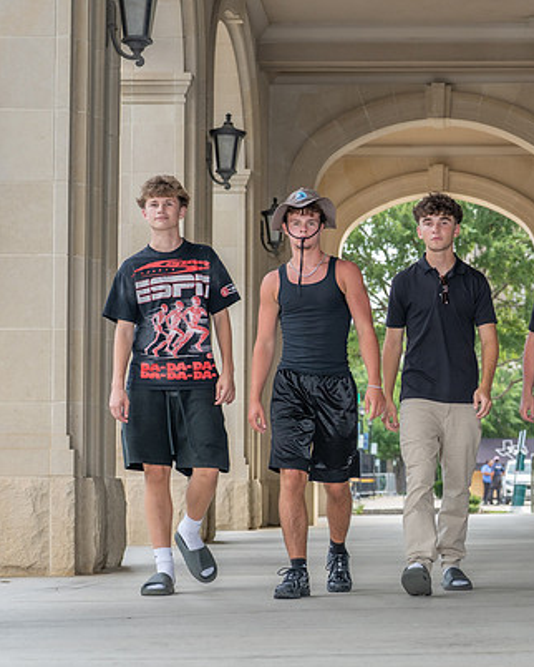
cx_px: 453
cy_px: 365
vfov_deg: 19.9
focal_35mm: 96
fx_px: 1895
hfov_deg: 15.9
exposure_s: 1/400
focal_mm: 50
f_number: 3.2
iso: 250
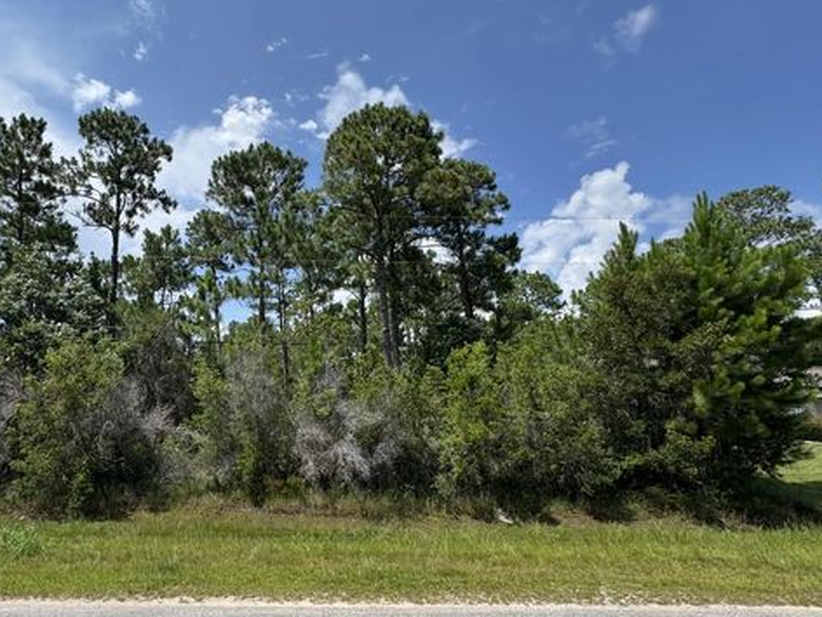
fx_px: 451
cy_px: 352
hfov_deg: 81.8
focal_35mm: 19
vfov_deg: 68.3
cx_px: 273
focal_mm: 2.22
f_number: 2.2
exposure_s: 1/956
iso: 50
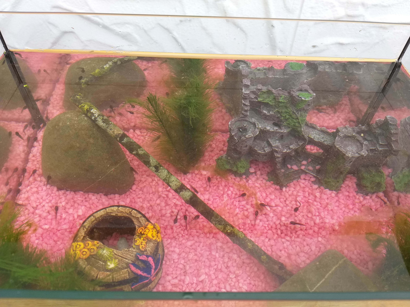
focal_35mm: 26
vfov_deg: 53.1
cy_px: 154
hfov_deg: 67.3
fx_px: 308
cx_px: 205
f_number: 1.7
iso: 40
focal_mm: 3.93
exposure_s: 1/114
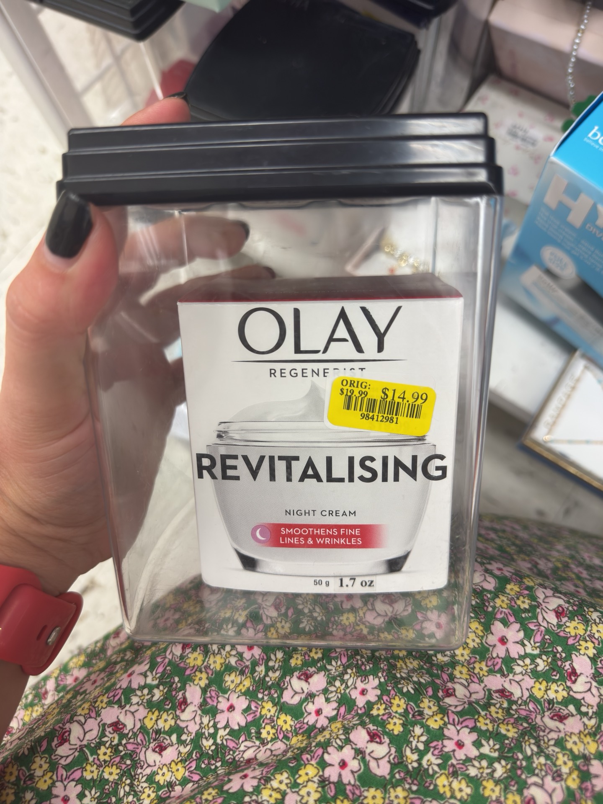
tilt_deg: -69.5
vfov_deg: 71.6
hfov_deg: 56.8
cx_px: 302
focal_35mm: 24
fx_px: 557
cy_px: 402
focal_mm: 6.76
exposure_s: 1/128
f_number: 1.78
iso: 125
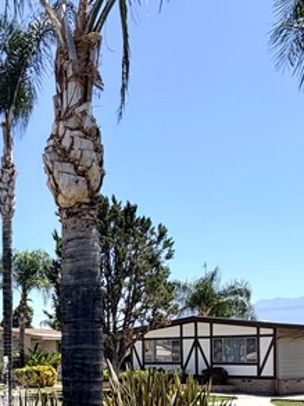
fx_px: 575
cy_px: 348
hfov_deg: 24.3
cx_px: -130
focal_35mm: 49
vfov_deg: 37.0
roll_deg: -0.4
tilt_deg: +0.8
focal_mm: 2.22
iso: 20
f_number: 2.2
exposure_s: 1/770
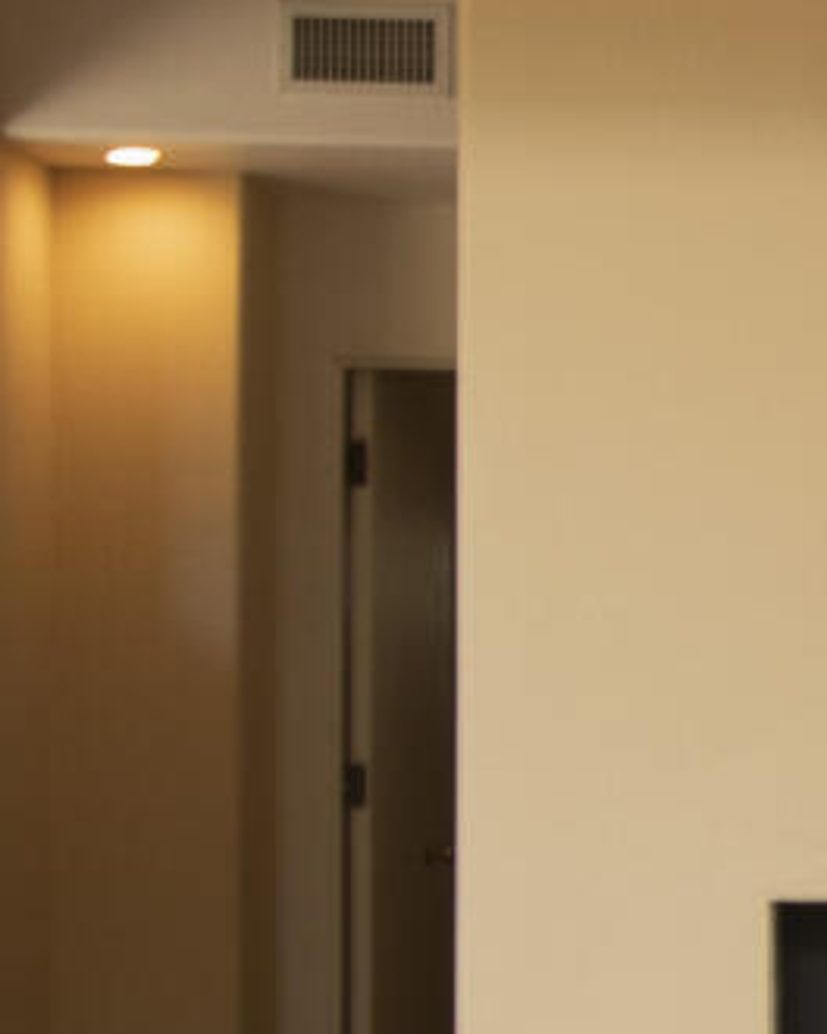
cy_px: 846
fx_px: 3916
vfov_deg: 14.9
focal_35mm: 128
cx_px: 1641
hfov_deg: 11.0
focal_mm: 10
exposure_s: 1/40
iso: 100
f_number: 5.6
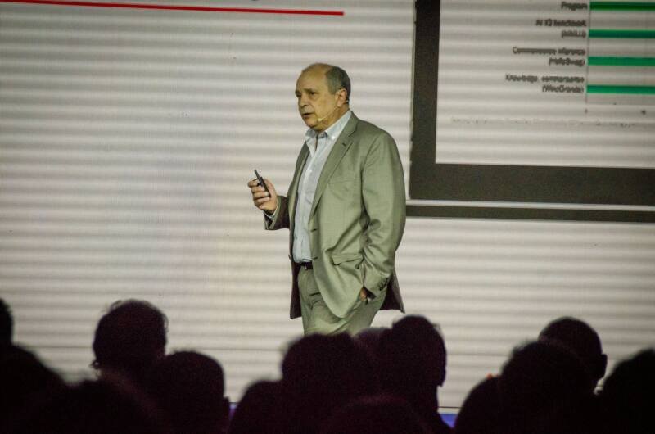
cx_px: 328
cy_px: 217
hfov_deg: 9.2
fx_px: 4086
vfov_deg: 6.1
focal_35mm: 225
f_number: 5.6
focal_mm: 150
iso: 1600
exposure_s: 1/1600
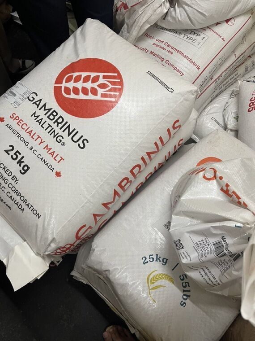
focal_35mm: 26
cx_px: 128
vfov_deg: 67.3
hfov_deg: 53.1
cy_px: 170
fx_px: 255
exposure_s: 1/60
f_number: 1.6
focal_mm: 5.1
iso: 125
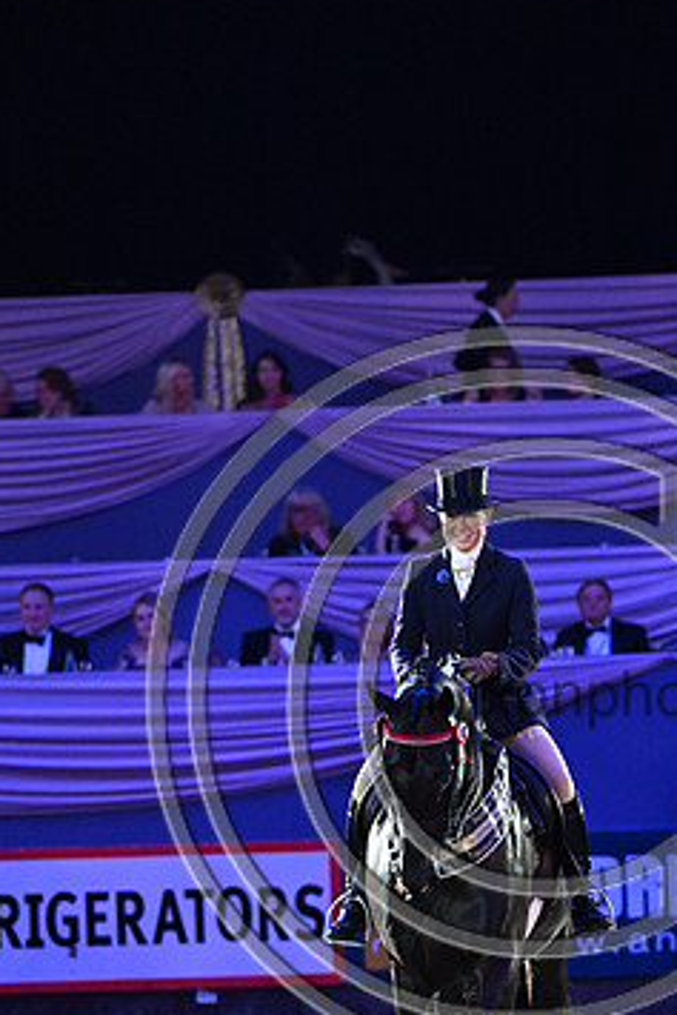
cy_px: 649
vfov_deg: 6.3
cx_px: 481
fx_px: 9214
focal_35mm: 327
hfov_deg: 4.2
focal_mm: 200
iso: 8000
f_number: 4
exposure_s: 1/800
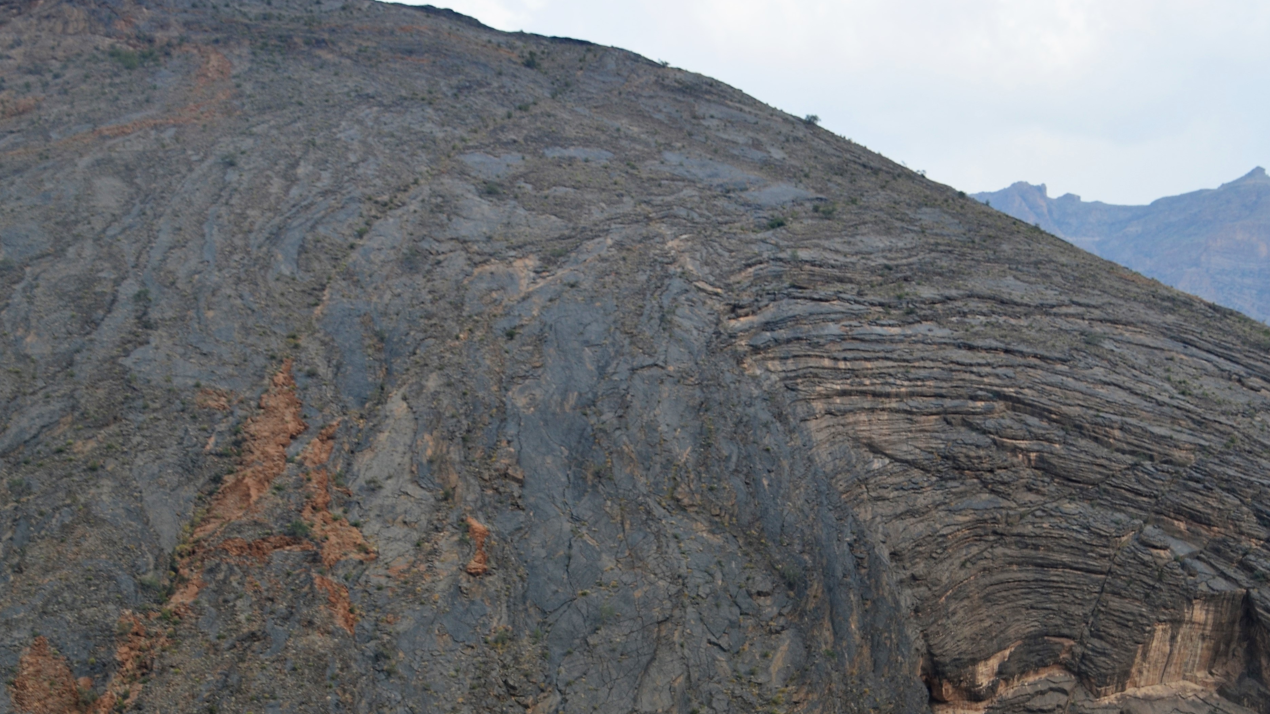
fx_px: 2223
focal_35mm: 66
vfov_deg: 18.3
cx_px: 694
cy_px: 377
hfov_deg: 31.9
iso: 125
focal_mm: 32
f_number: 7.1
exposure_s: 1/200
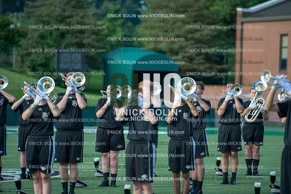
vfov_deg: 6.9
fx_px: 1616
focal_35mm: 200
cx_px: 146
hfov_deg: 10.3
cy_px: 97
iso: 160
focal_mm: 200
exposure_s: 1/1000
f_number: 2.8
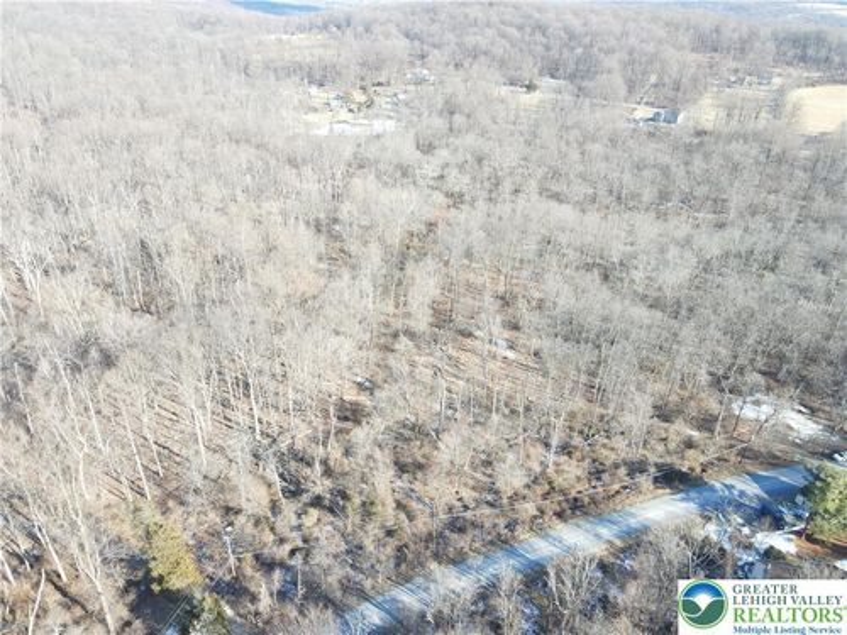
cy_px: 318
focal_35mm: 24
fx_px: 587
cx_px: 424
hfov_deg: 71.6
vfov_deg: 56.8
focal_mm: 4.5
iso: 100
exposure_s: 1/100
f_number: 2.8
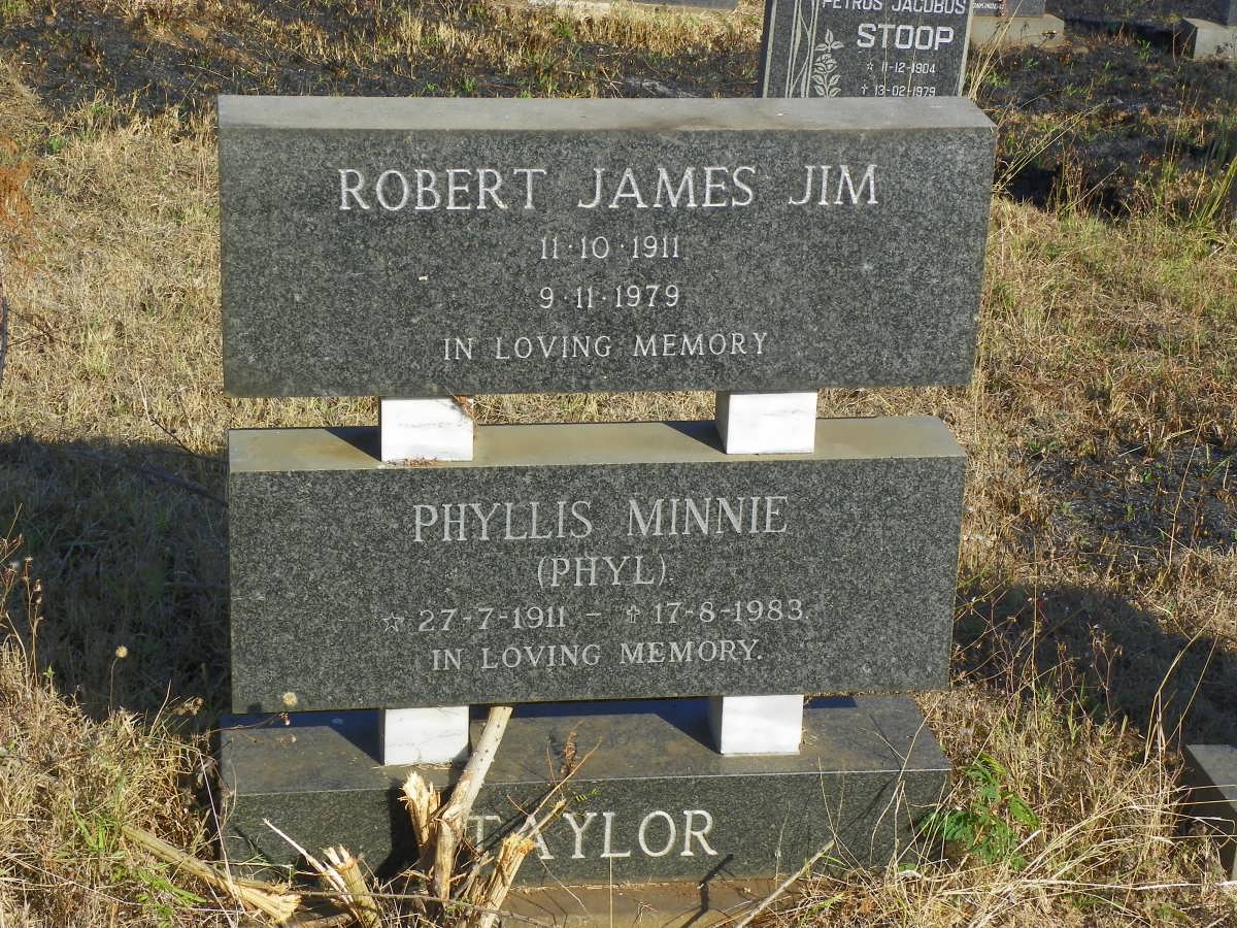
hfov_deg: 26.0
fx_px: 2680
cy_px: 464
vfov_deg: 19.6
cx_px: 618
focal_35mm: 75
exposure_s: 1/200
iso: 64
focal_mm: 13.4
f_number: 5.6
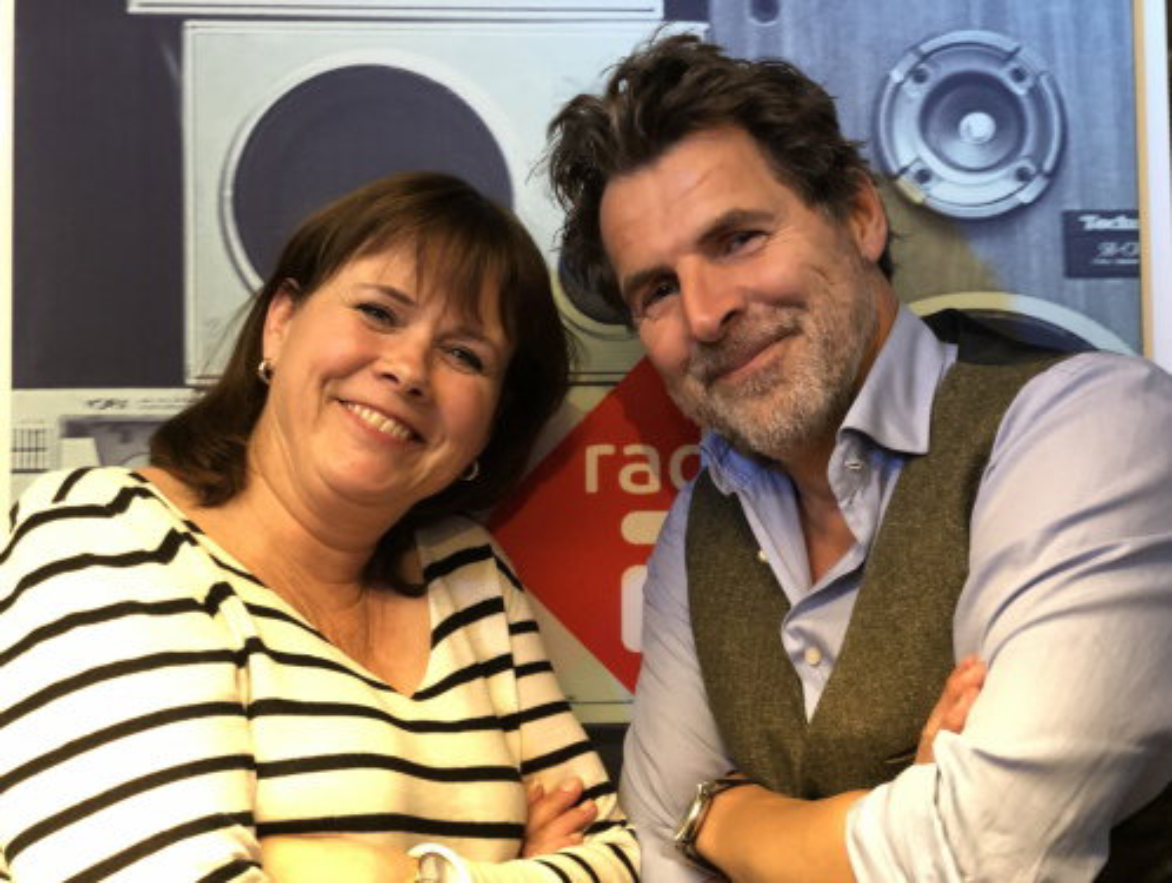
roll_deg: +0.7
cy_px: 442
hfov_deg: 36.8
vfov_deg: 28.1
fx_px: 1763
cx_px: 586
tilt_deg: +4.1
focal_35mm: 52
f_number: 2.4
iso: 160
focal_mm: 6
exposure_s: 1/10
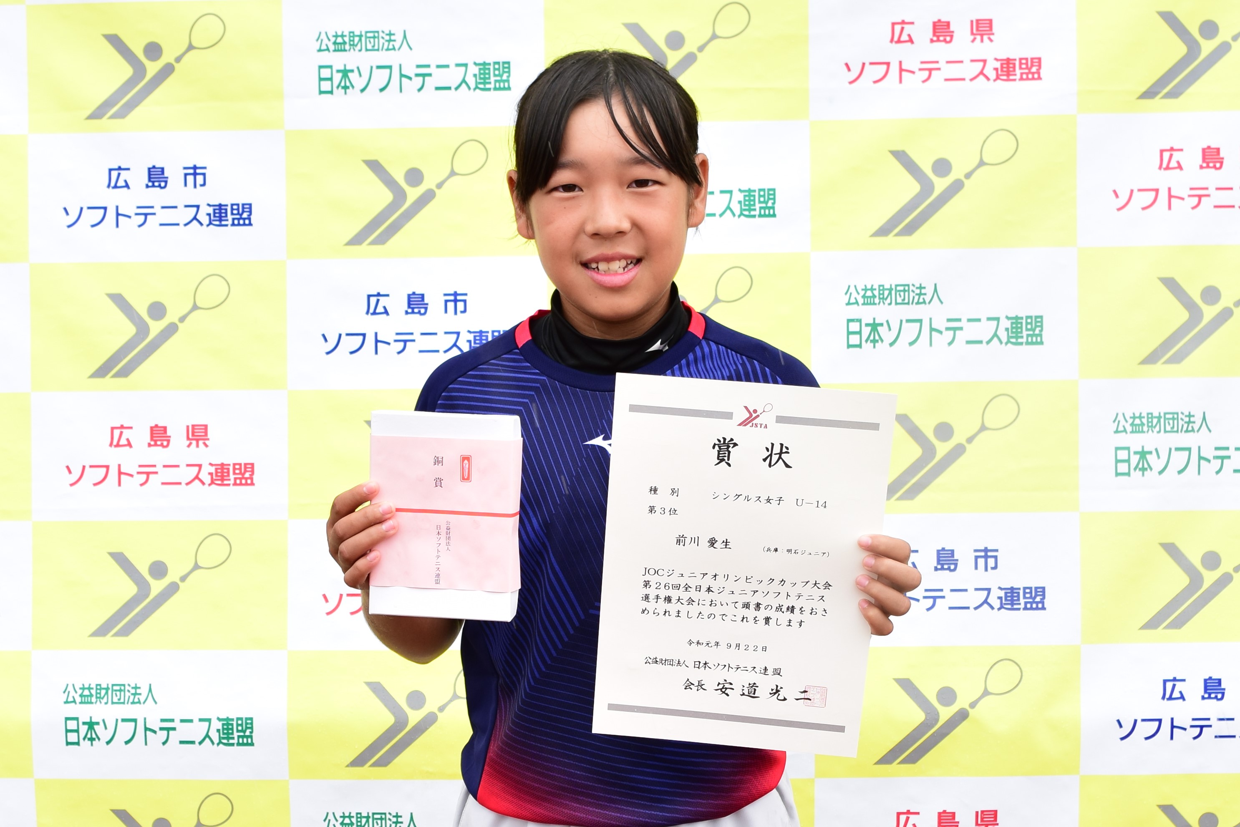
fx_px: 930
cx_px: 620
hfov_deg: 67.4
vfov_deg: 47.9
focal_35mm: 27
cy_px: 414
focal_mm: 18
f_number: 3.5
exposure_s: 1/400
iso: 160
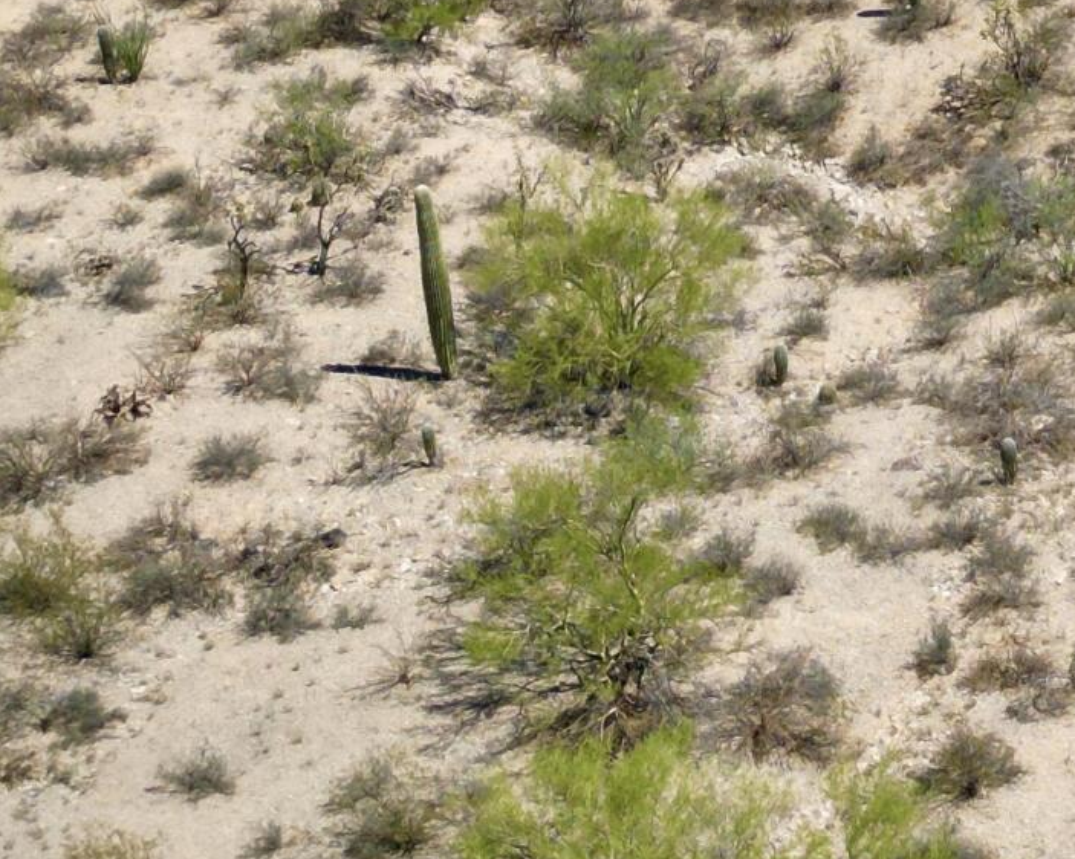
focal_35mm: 100
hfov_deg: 17.7
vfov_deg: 14.3
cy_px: -440
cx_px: 1485
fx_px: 3181
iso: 100
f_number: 1.7
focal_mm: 6.72
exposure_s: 1/2500
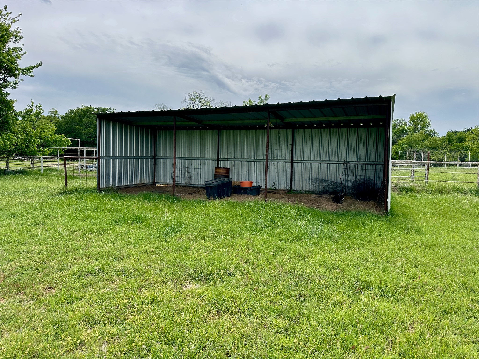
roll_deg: -1.7
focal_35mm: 24
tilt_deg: -3.8
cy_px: 180
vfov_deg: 56.8
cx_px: 240
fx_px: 332
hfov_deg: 71.6
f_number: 1.78
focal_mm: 6.86
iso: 80
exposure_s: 1/4348
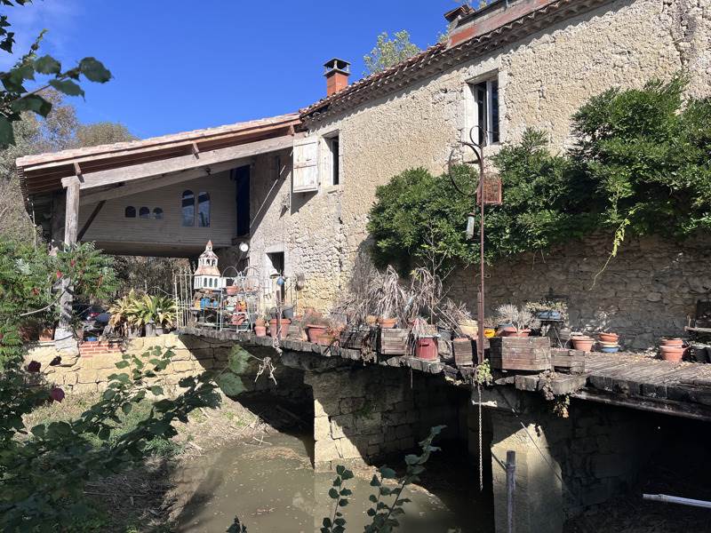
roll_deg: +0.2
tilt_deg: +2.1
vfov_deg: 53.1
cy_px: 266
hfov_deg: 67.3
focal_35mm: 26
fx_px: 534
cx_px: 356
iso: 50
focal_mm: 5.1
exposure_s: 1/2899
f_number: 1.6
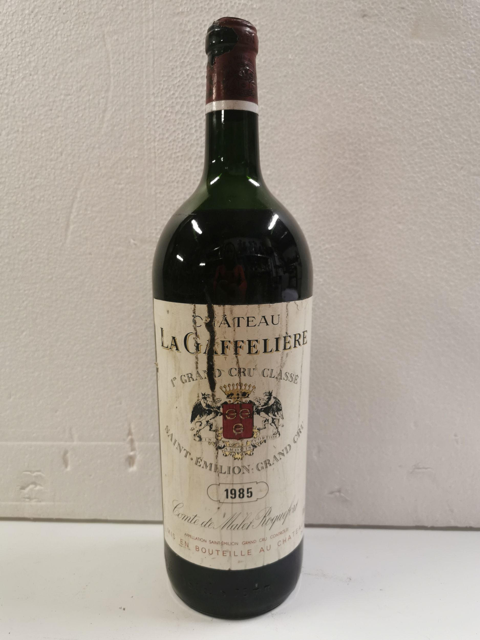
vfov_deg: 65.3
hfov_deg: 51.4
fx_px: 499
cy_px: 320
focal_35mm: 27
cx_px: 240
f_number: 1.8
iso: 125
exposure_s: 1/50
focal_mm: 5.58
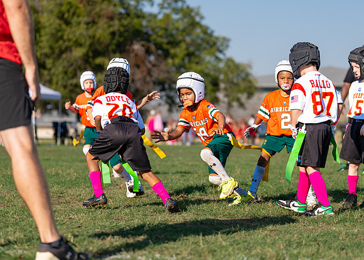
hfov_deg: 15.5
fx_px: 1341
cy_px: 130
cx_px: 197
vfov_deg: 11.1
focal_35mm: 130
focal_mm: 102
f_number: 2.8
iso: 160
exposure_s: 1/4000
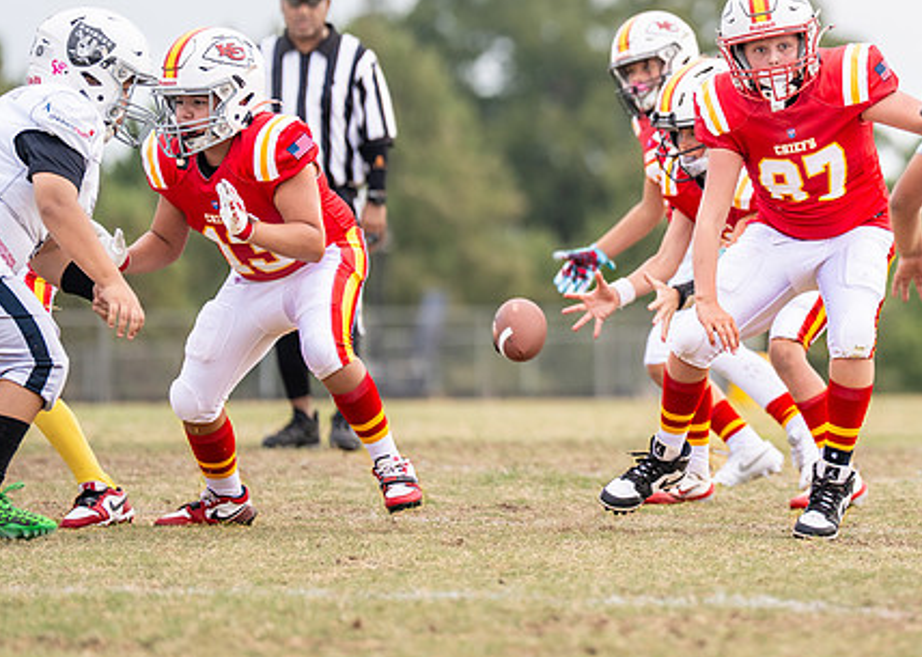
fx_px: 10623
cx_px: 765
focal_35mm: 406
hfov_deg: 5.0
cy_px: 184
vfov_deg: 3.5
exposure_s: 1/1250
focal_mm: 200
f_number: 2.8
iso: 160
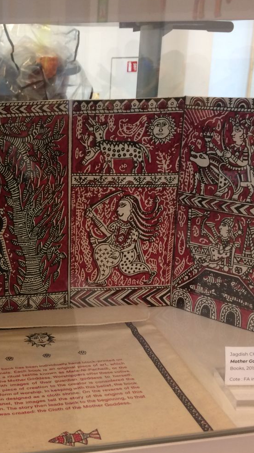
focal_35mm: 43
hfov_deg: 26.4
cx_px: 8
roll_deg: +1.6
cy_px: 225
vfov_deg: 47.4
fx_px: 515
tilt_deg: -16.6
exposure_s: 1/33
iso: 100
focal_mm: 4.15
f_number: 2.2
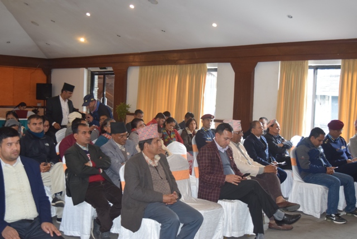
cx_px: 178
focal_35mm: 48
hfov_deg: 41.1
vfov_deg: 28.1
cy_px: 120
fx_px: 476
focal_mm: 32
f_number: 4.5
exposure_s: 1/60
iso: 1000
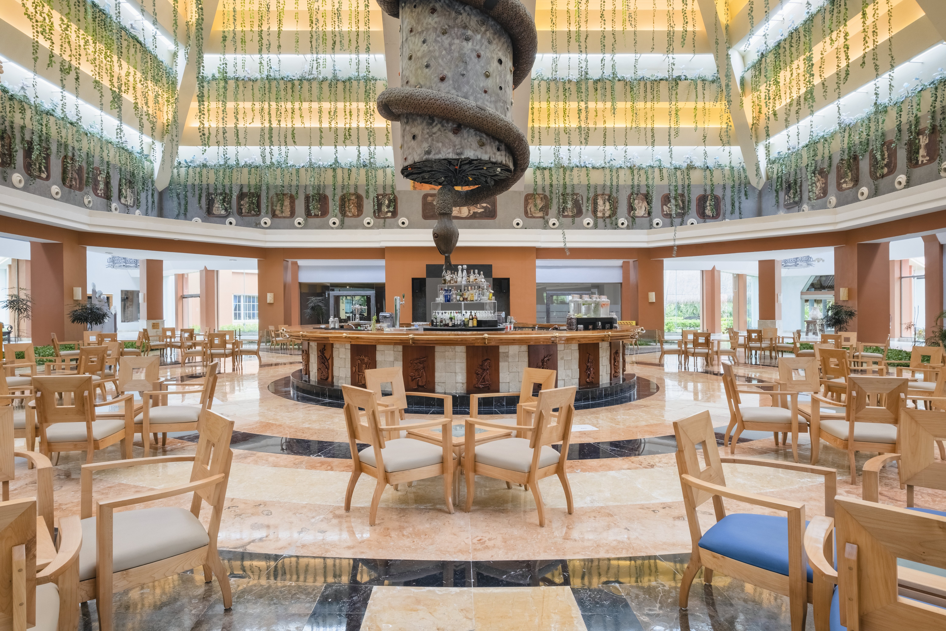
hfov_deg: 84.0
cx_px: 473
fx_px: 526
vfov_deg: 61.9
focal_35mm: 20
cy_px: 316
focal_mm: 13.2
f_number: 10
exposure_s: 1/40
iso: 400
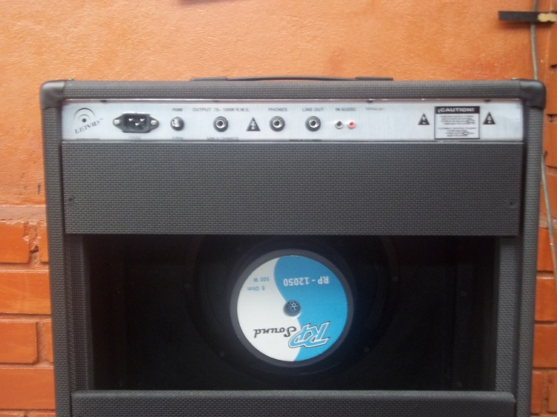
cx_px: 278
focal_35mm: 39
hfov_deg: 47.9
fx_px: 627
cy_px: 208
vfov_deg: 36.8
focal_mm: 7.1
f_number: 3.2
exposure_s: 1/10
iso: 160
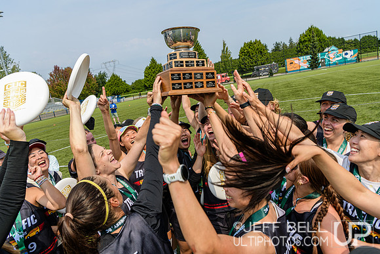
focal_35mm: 24
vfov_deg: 53.2
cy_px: 127
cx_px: 190
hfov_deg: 73.7
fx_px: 253
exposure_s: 1/800
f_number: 5.6
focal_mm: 24
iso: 125
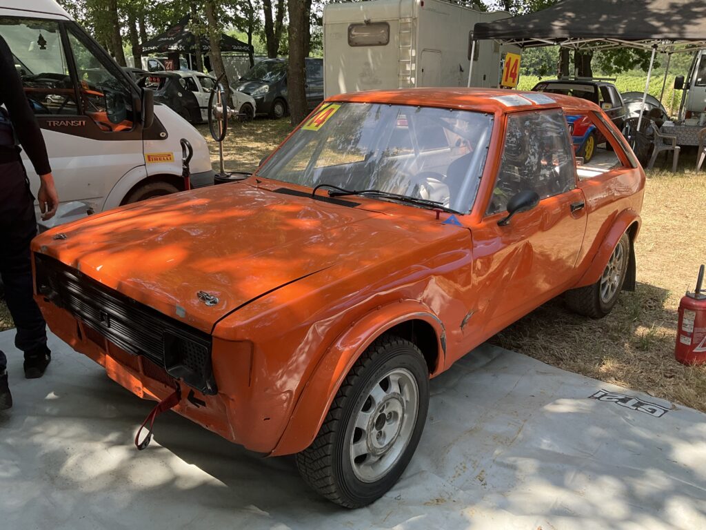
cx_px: 353
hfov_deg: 61.7
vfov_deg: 48.2
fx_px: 591
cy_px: 265
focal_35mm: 29
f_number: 1.8
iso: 25
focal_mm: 3
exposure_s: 1/295
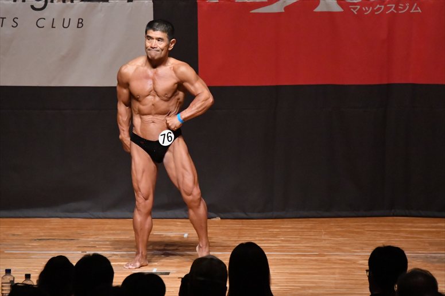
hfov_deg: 6.9
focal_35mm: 300
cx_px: 222
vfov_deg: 4.6
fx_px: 3707
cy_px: 148
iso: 10000
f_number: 5.6
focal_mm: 200
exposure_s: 1/400
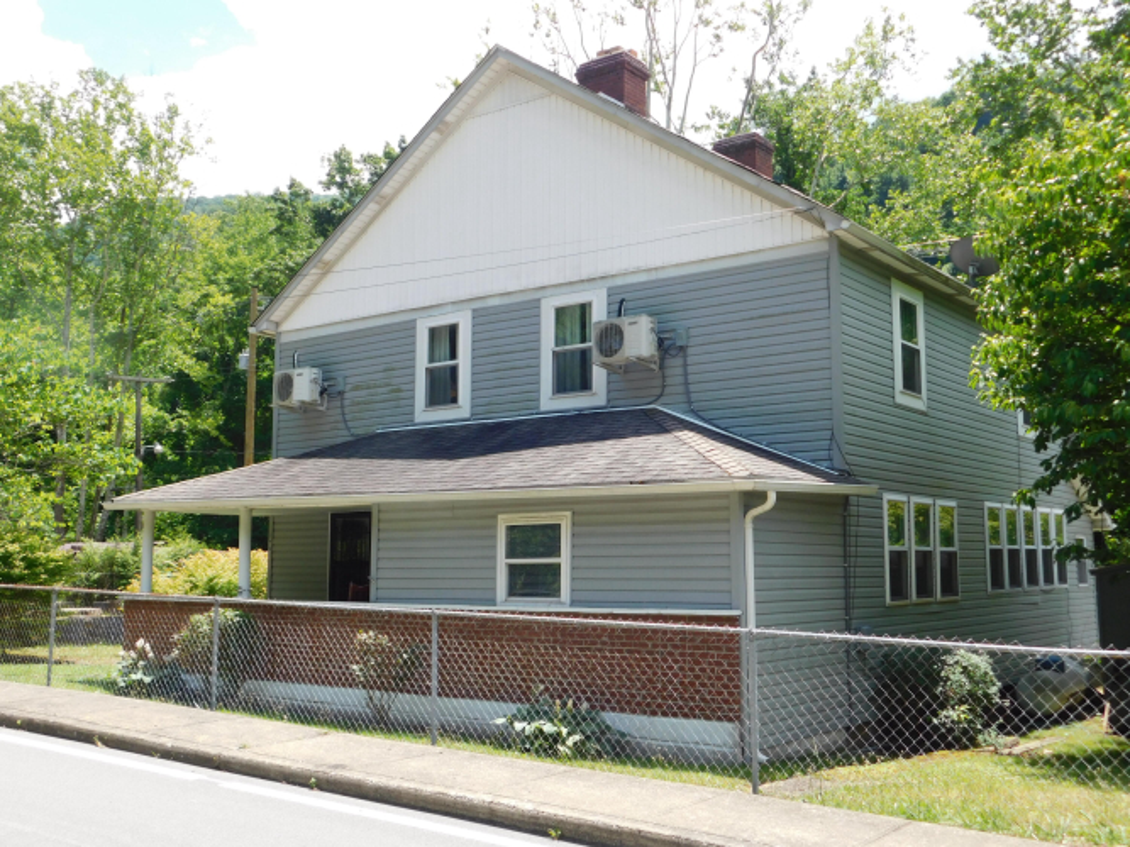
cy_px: 424
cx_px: 565
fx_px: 1175
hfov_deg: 51.4
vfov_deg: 39.6
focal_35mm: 36
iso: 125
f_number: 3.5
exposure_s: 1/500
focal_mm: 6.3
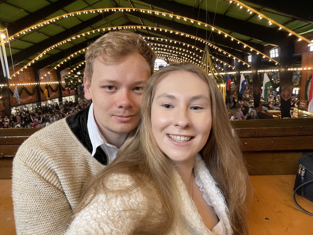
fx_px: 208
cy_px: 118
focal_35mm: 23
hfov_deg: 73.9
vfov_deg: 58.9
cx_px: 156
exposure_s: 1/33
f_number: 2.2
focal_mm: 2.71
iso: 125
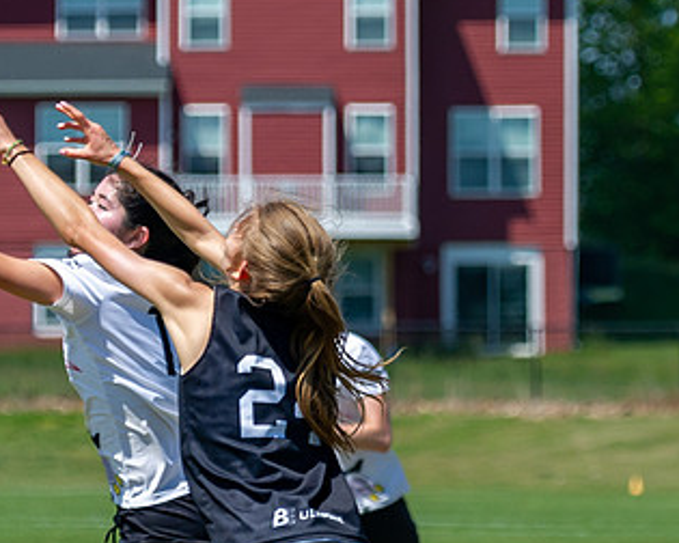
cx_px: 326
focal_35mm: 442
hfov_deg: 4.4
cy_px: 311
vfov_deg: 3.5
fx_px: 8882
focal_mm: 135
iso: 220
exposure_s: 1/2000
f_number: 4
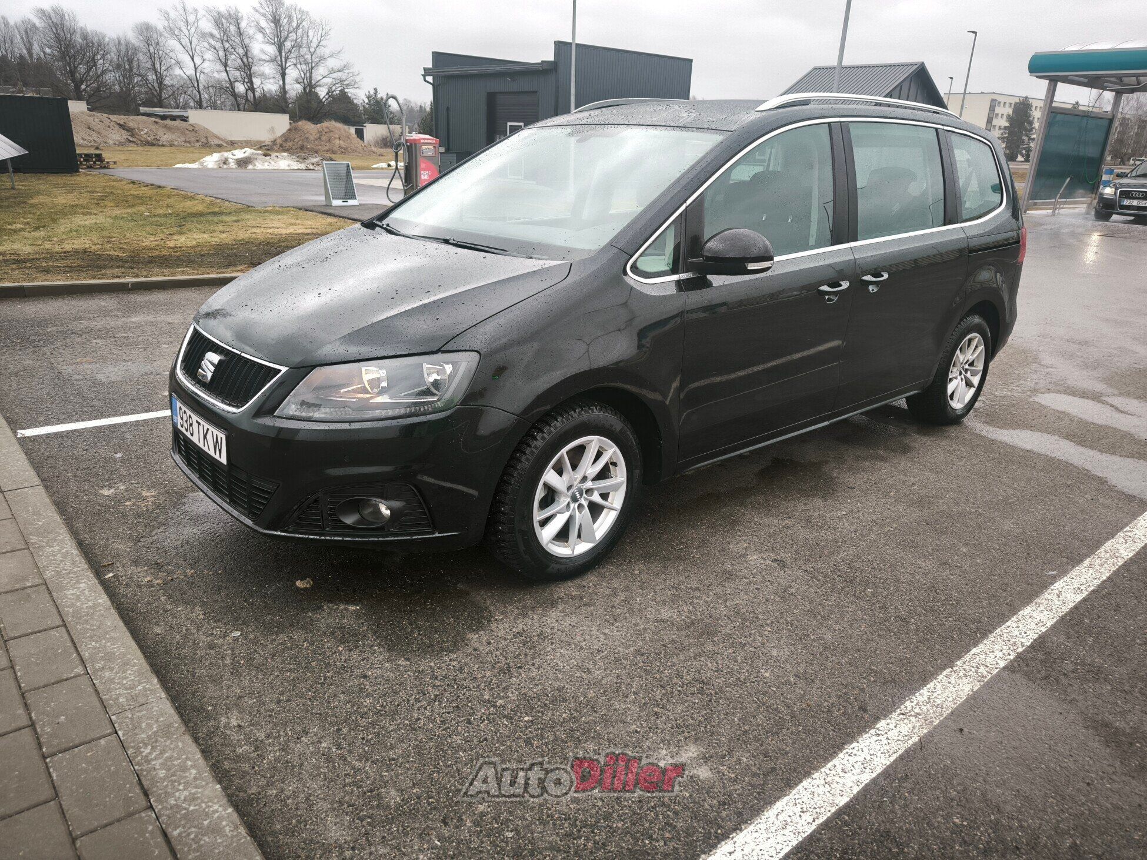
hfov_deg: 71.6
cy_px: 430
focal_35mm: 24
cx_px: 574
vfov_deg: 56.8
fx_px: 795
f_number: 1.9
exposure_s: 1/100
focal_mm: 6.92
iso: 52
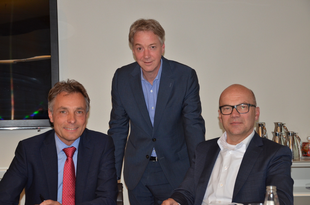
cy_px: 102
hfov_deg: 27.0
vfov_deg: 18.1
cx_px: 155
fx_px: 644
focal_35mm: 75
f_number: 5
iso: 800
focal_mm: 50
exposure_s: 1/60
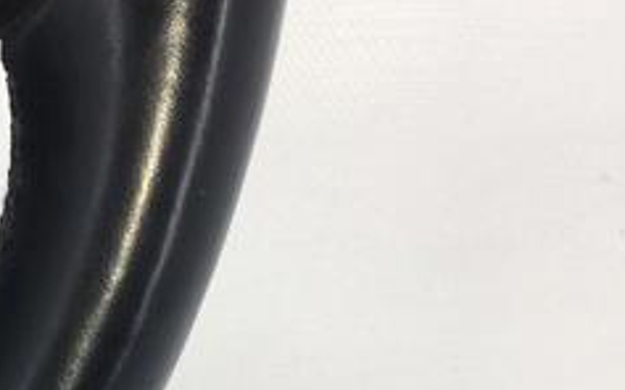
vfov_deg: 15.4
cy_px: 398
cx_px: -69
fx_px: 1413
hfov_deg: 23.4
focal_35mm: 83
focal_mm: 4.15
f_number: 2.2
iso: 25
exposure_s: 1/197
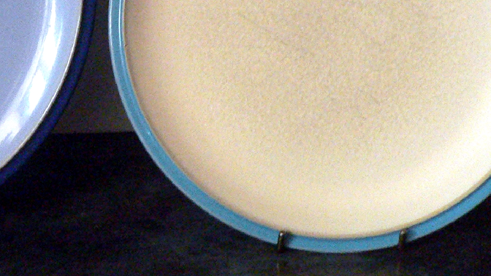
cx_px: 69
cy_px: -33
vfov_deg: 14.2
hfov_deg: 25.0
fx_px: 1080
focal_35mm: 83
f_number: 2.8
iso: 400
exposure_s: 1/15
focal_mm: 6
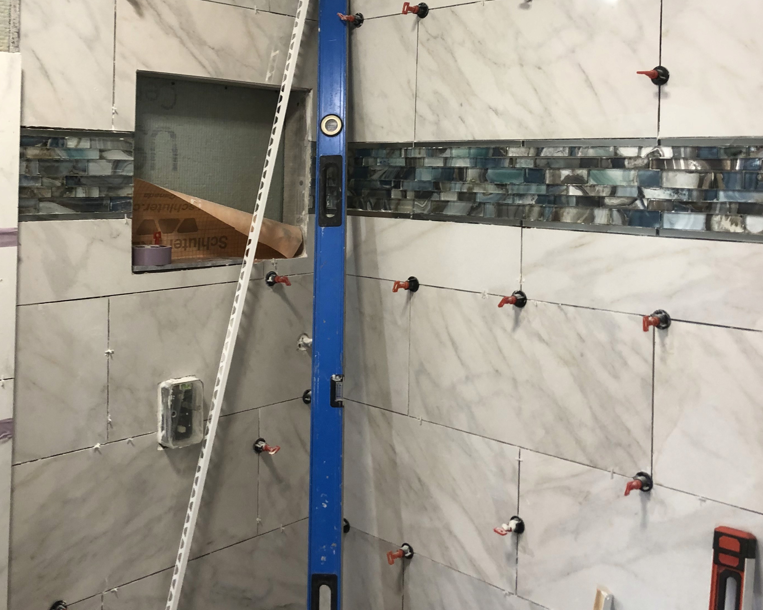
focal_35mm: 40
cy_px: 174
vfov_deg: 36.7
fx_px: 903
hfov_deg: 45.8
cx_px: 390
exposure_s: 1/20
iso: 40
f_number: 1.8
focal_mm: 3.99
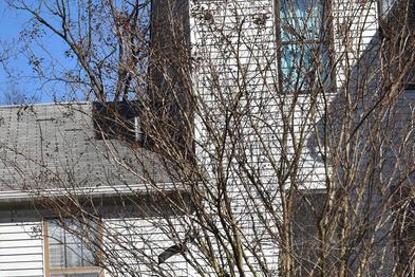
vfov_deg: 11.8
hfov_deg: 17.4
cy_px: 337
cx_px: -41
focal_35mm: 113
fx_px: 1306
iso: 100
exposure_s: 1/320
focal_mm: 29
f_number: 9
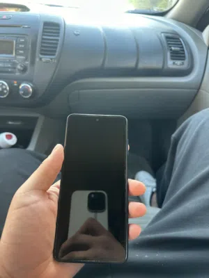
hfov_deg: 56.8
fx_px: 193
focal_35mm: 24
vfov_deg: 71.6
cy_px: 139
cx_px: 104
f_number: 1.78
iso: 250
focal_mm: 6.86
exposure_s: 1/92
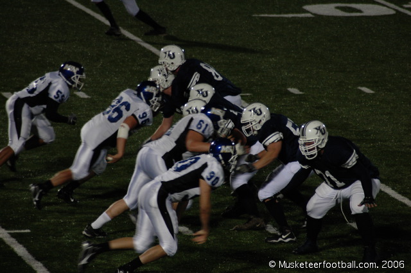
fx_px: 5131
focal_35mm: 450
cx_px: 206
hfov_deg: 4.6
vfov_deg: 3.0
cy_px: 136
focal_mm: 300
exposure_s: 1/125
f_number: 5.6
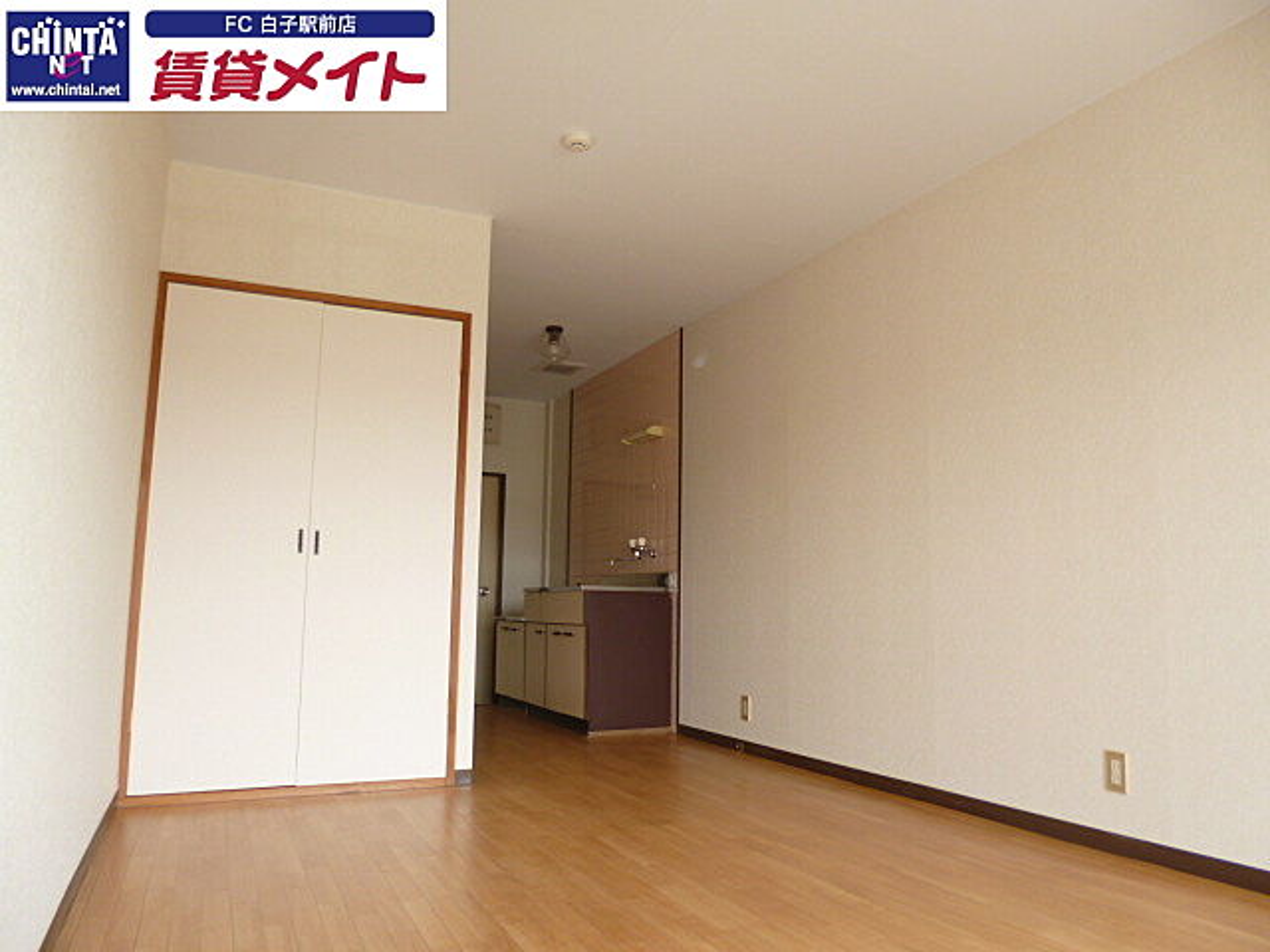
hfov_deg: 71.6
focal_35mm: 24
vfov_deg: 56.8
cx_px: 635
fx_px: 881
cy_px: 476
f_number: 2.5
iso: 100
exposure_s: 1/80
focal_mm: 4.3
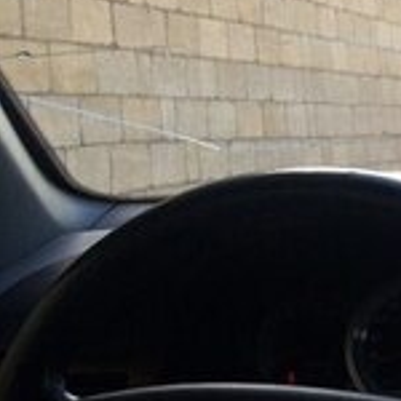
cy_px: 450
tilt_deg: -13.6
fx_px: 1481
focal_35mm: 113
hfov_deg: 12.8
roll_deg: -0.8
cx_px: 880
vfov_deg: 15.0
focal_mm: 4.15
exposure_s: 1/238
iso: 32
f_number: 2.2
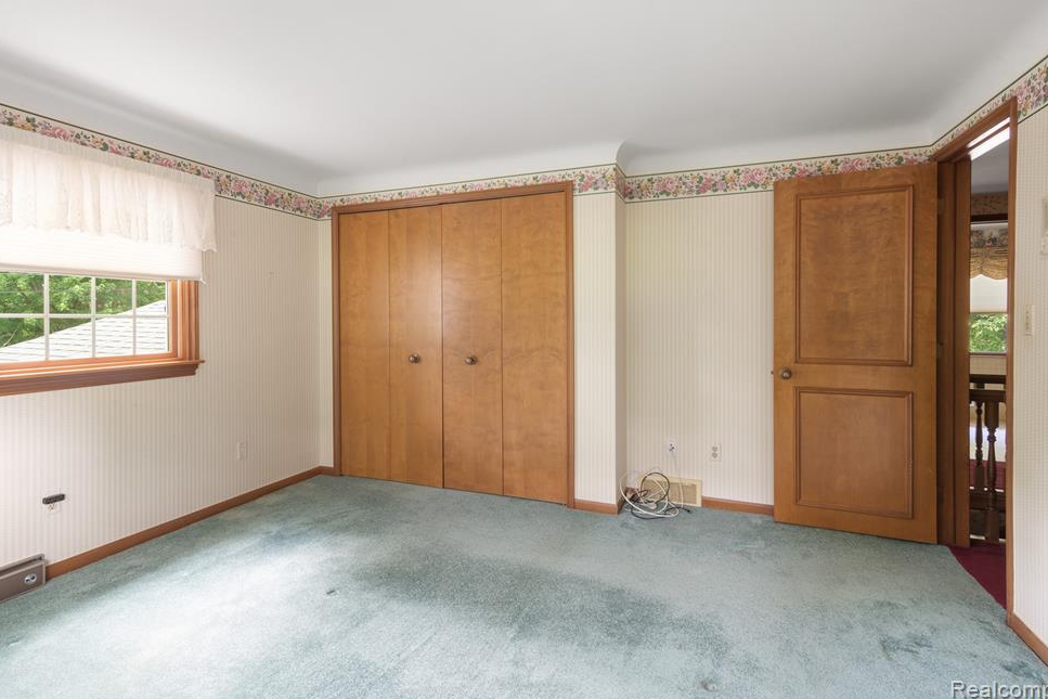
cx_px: 505
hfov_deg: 90.0
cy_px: 336
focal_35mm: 18
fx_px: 524
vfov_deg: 67.4
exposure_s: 1.6
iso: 320
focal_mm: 17
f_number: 9
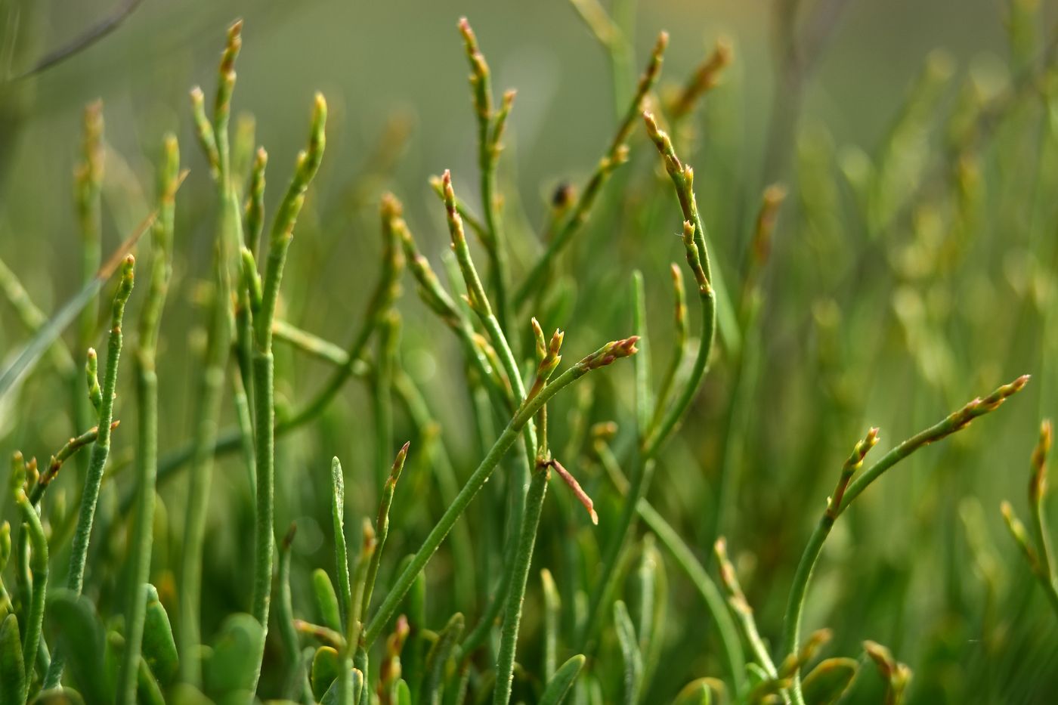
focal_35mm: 150
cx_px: 529
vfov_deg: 9.1
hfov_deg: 13.7
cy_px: 352
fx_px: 4408
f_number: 5.6
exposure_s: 1/500
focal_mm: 100
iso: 100
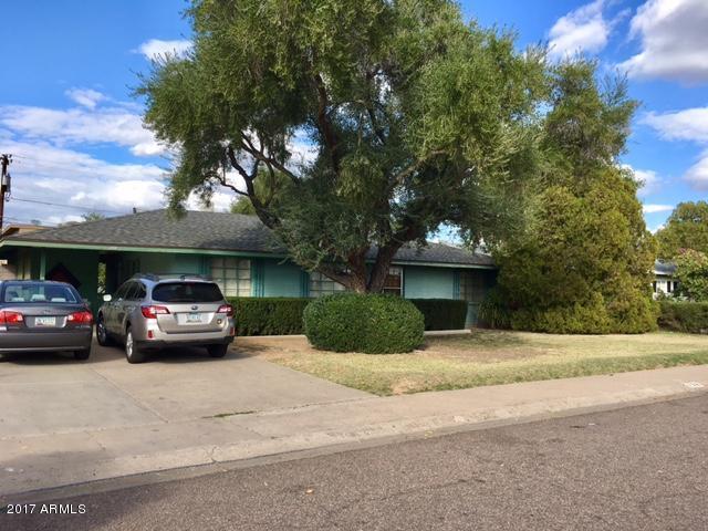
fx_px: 593
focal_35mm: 29
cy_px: 266
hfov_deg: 61.7
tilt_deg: +3.3
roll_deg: -1.2
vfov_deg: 48.2
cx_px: 354
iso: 25
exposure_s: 1/938
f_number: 2.2
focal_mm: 4.15
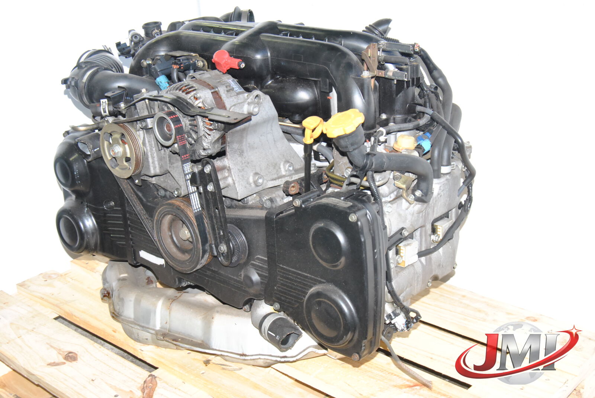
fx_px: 844
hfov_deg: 38.8
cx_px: 298
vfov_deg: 26.6
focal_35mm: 51
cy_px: 199
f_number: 8
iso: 800
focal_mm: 34
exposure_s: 1/200
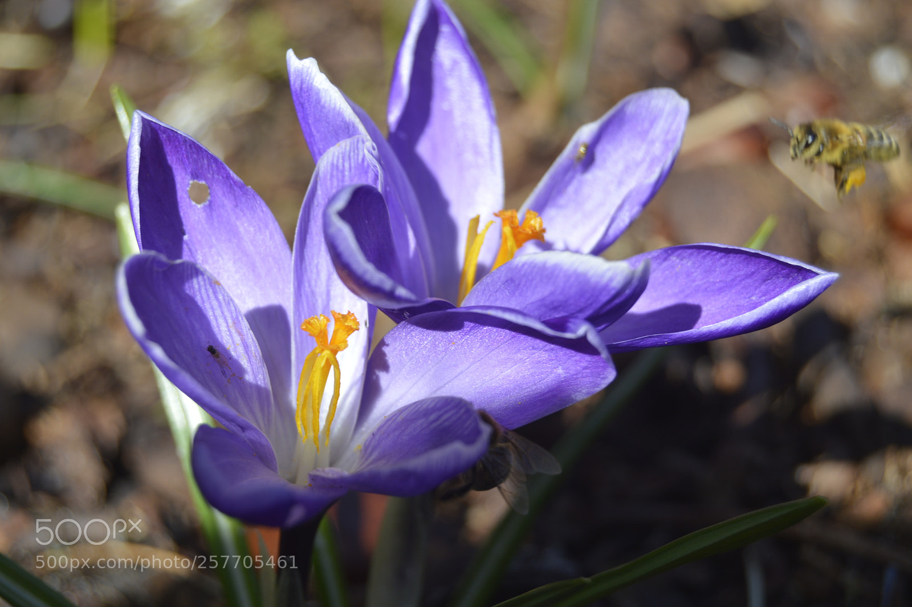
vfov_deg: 16.5
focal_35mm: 82
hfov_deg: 24.6
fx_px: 2088
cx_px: 456
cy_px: 304
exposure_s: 1/200
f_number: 7.1
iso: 100
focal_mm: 55
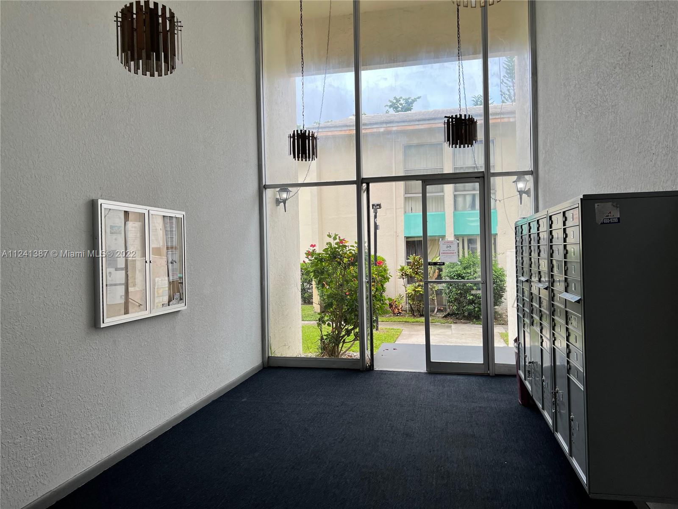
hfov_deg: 67.3
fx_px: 509
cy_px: 254
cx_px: 339
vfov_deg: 53.1
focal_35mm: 26
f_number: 1.5
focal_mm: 5.7
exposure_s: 1/258
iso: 40
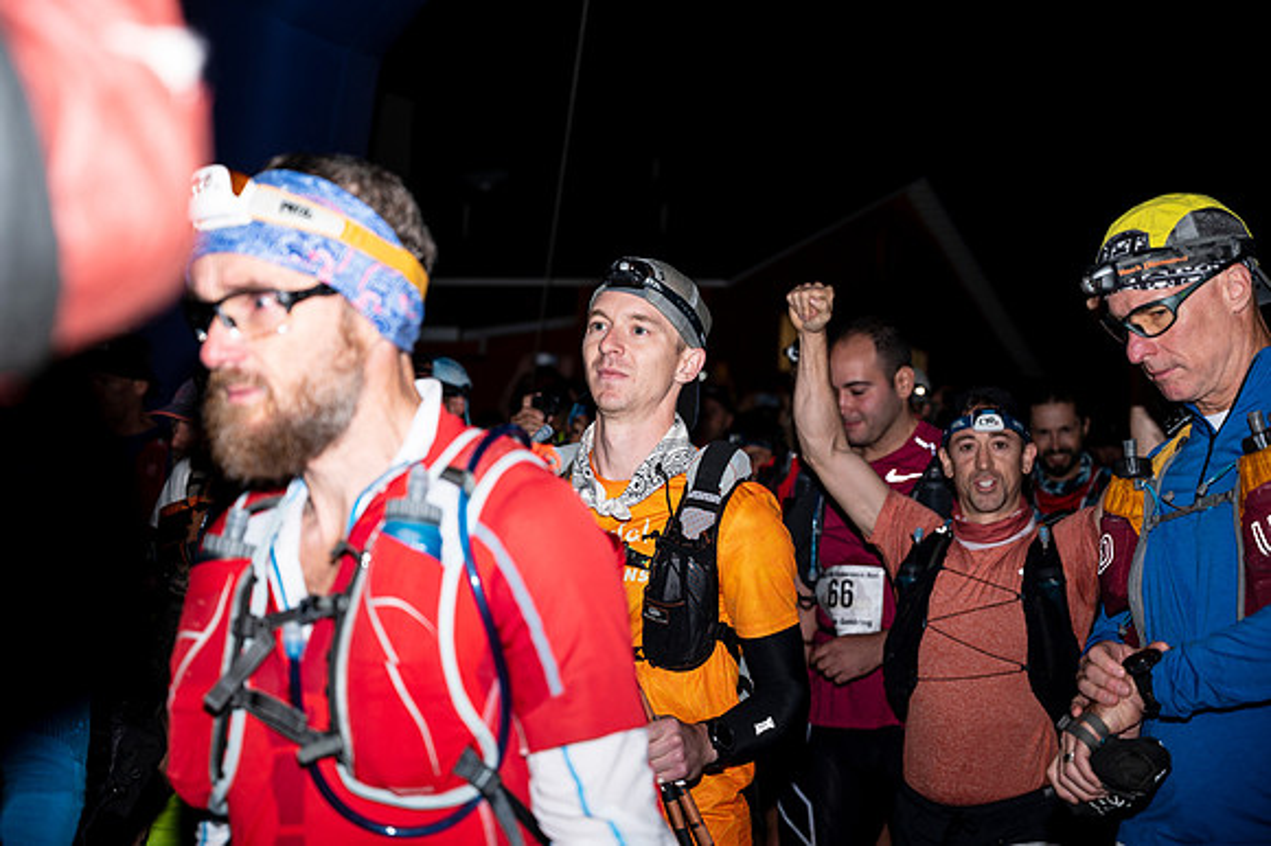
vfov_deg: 21.5
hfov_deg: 31.9
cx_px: 636
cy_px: 423
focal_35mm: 63
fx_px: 2223
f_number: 4
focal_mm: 63
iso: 320
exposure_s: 1/200
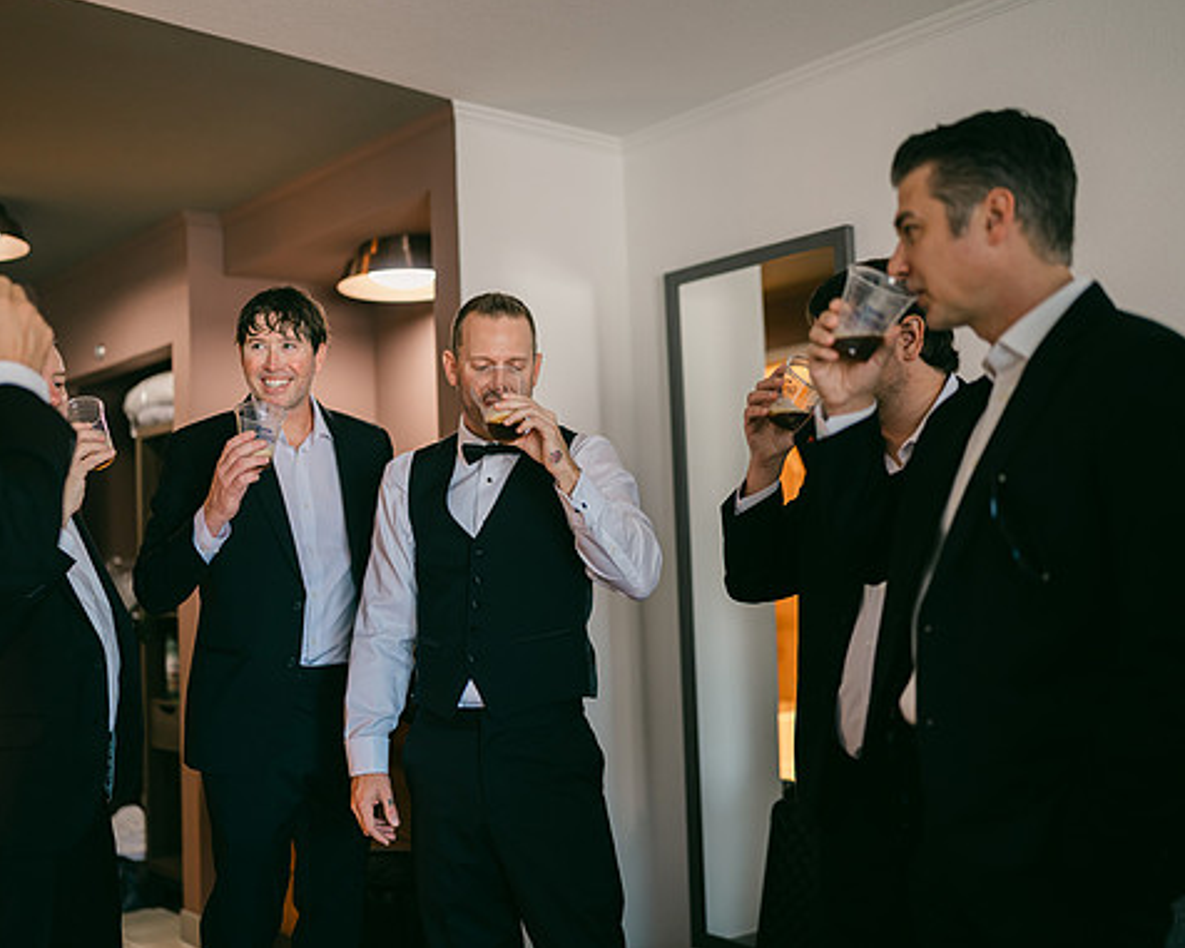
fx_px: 1403
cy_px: 469
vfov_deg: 37.3
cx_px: 495
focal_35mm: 40
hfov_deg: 45.6
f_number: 1.2
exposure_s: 1/160
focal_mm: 35
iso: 400
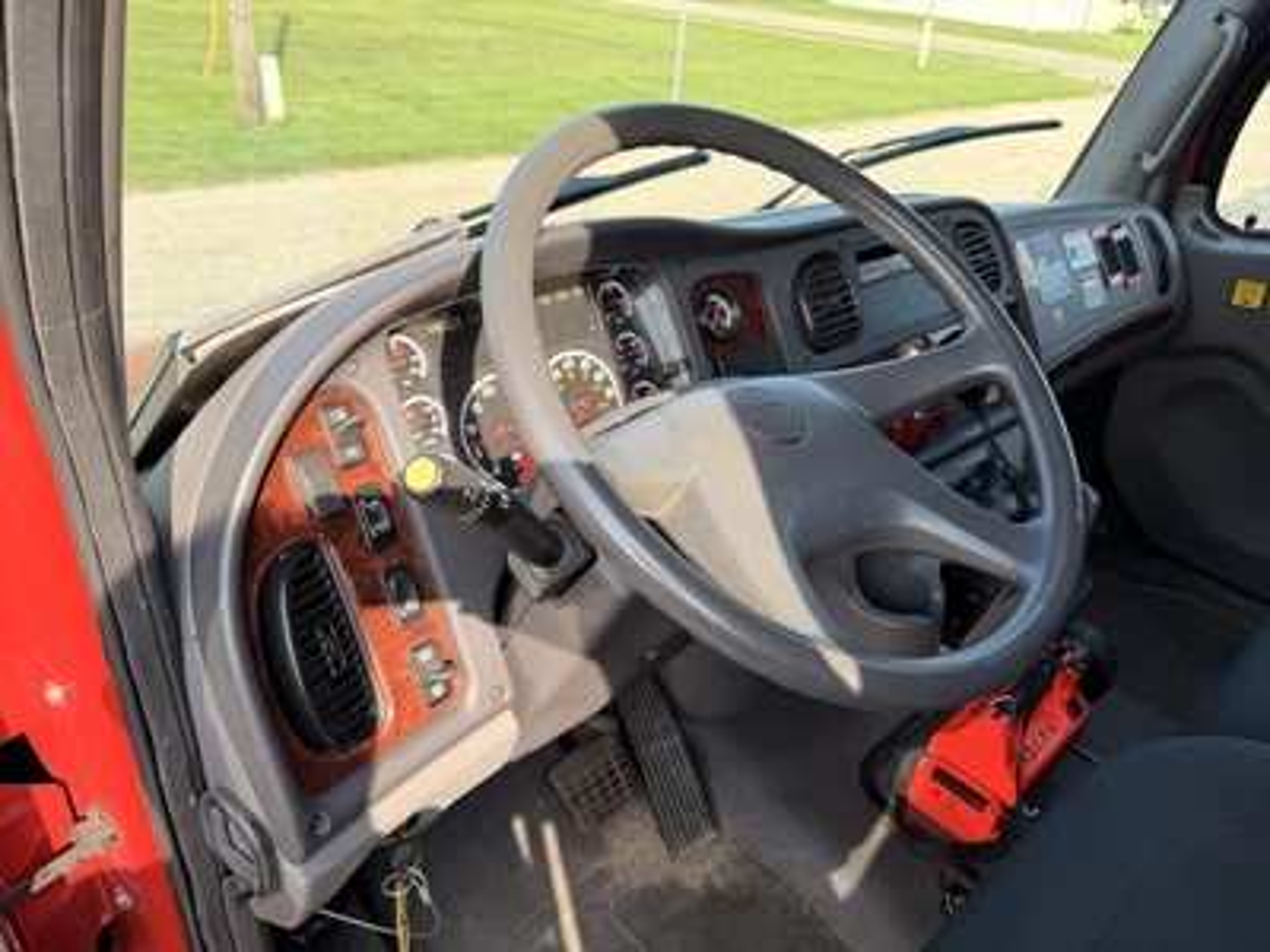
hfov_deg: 71.6
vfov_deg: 56.8
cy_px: 476
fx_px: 881
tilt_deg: -29.2
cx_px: 635
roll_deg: -5.7
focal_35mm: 24
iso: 100
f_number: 1.78
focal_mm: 6.76
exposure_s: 1/654
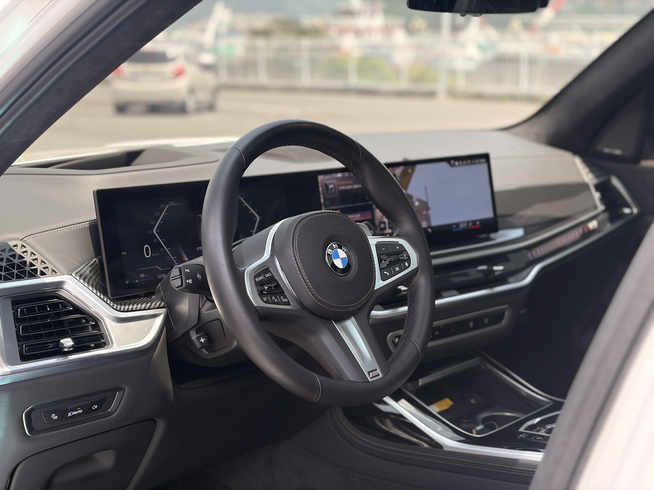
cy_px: 245
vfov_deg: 28.0
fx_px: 982
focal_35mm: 52
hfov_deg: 36.8
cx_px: 327
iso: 32
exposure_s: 1/259
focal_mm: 5.96
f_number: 1.6
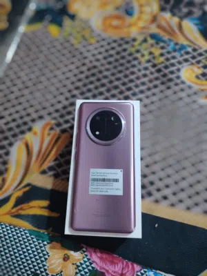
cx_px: 104
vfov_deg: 71.6
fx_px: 191
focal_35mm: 24
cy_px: 138
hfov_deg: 56.8
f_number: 4
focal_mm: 5.25
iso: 2528
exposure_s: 1/25
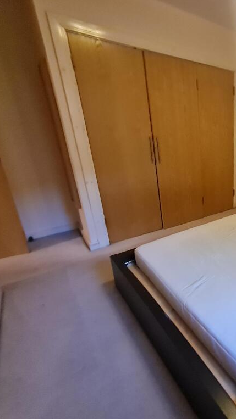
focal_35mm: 19
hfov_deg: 47.4
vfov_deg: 89.6
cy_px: 209
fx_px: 211
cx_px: 241
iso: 640
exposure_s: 1/33
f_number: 2.2
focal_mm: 1.74
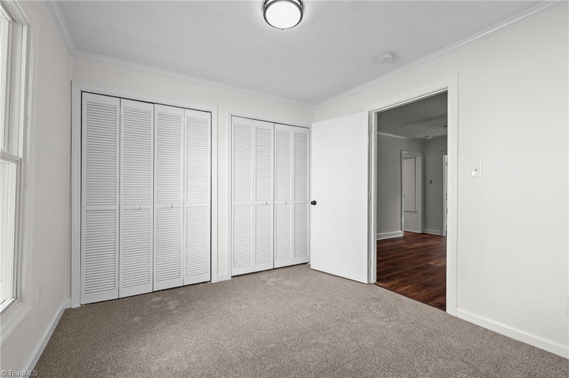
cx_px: 284
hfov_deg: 104.3
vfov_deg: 81.1
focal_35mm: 14
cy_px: 189
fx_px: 221
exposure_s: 1/20
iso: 200
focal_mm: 14
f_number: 5.6
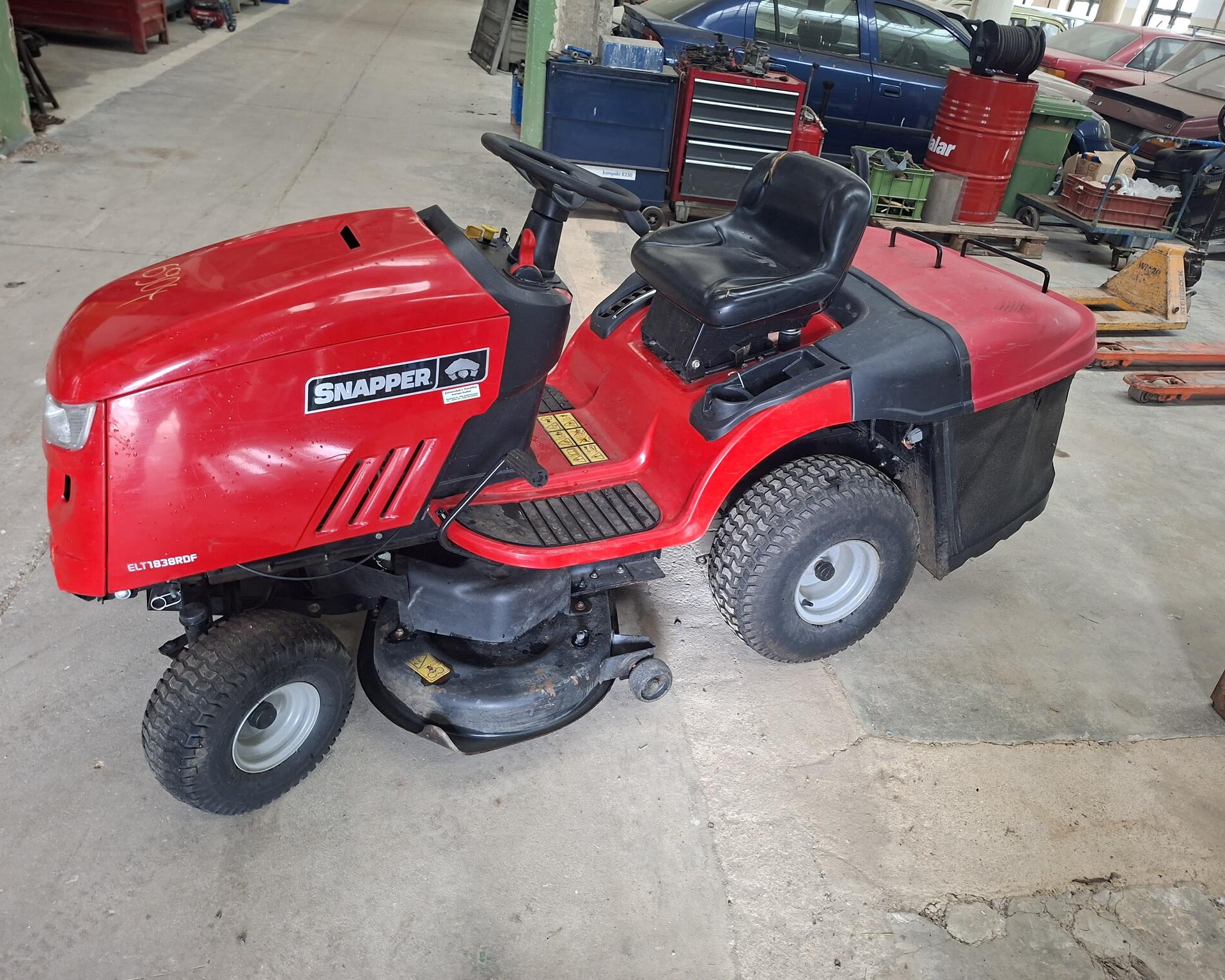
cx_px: 652
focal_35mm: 24
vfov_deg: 58.8
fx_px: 870
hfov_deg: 70.2
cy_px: 490
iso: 400
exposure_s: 1/33
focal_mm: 5.54
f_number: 1.8
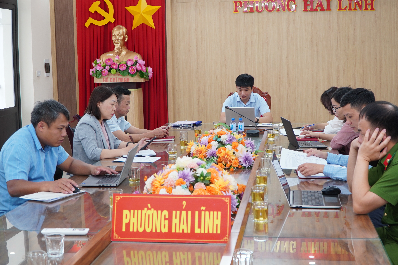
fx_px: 563
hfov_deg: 38.9
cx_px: 209
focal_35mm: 51
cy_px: 137
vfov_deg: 26.4
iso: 400
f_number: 4.5
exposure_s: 1/40
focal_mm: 32
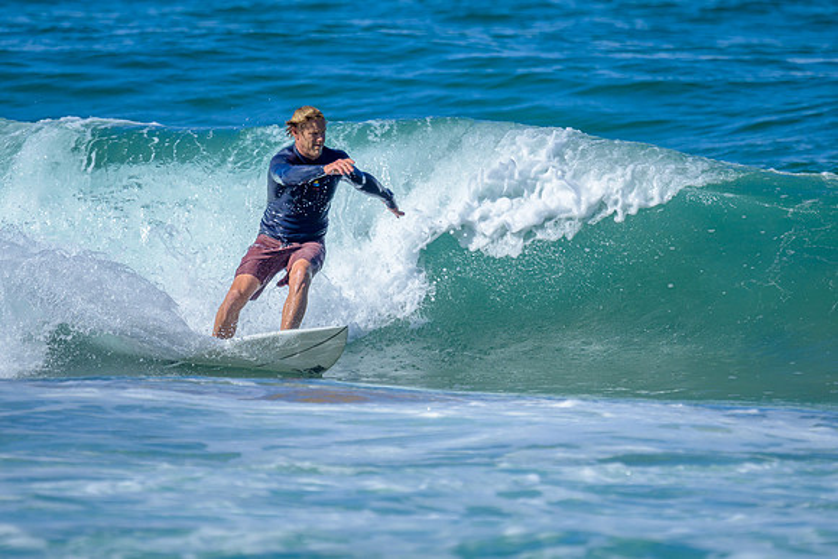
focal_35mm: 1099
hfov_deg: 1.9
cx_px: 373
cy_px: 188
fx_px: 25583
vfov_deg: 1.3
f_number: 6.3
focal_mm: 800
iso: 250
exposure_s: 1/2500
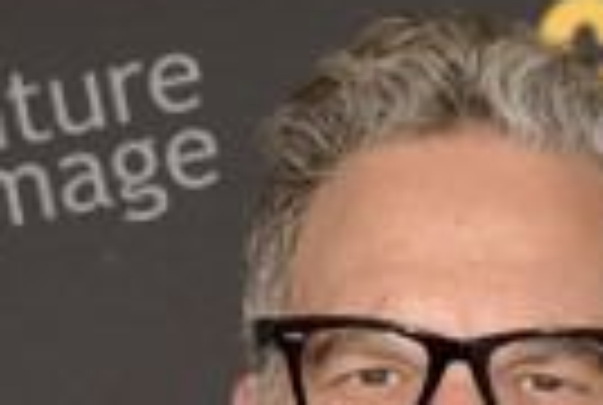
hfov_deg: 4.8
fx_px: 7252
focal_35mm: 432
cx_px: 479
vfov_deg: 3.2
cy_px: 837
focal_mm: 145
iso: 320
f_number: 7.1
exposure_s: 1/250
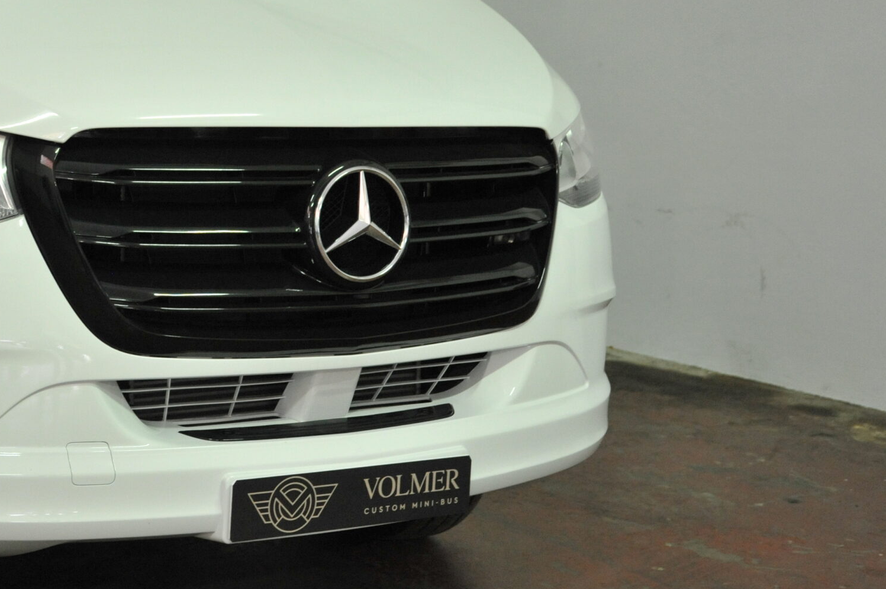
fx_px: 1599
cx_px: 153
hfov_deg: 30.1
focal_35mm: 65
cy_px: 138
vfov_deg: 20.7
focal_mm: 38
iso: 3200
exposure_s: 1/30
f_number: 4.5
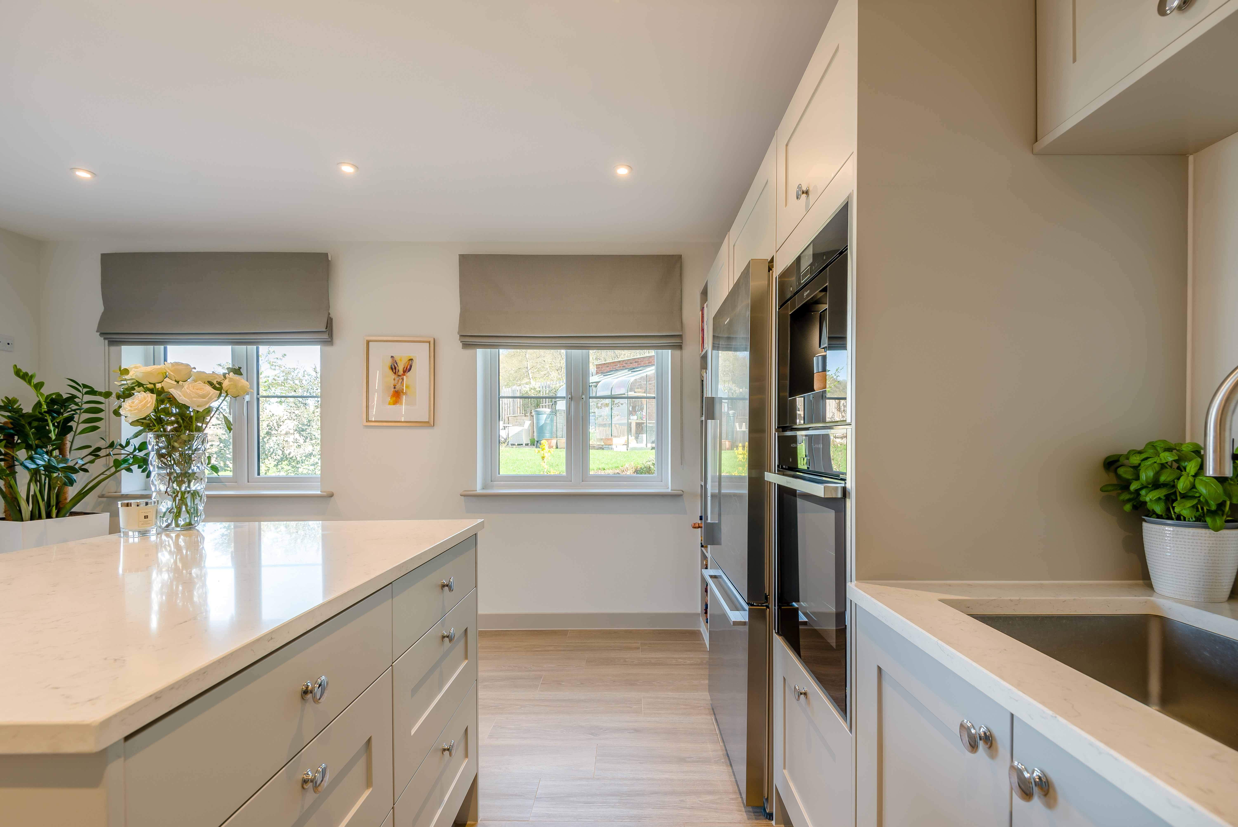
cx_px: 619
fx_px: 550
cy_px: 414
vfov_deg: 73.8
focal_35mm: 16
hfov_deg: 96.7
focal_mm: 16
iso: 100
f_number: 8
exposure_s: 1/40
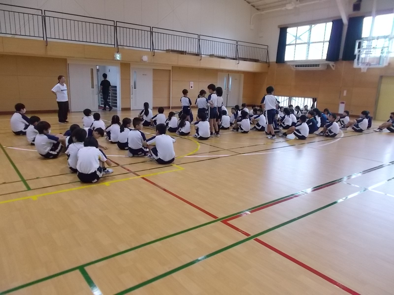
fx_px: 296
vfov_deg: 53.1
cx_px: 197
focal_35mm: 26
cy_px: 148
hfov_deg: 67.3
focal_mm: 4.6
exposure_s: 1/125
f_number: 3.2
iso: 400
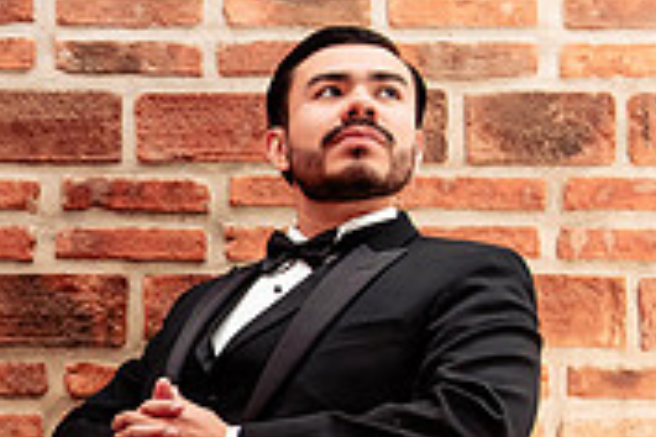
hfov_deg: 16.6
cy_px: 574
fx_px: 2077
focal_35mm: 114
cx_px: -277
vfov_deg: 11.7
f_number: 3.5
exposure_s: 1/125
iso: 800
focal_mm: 32
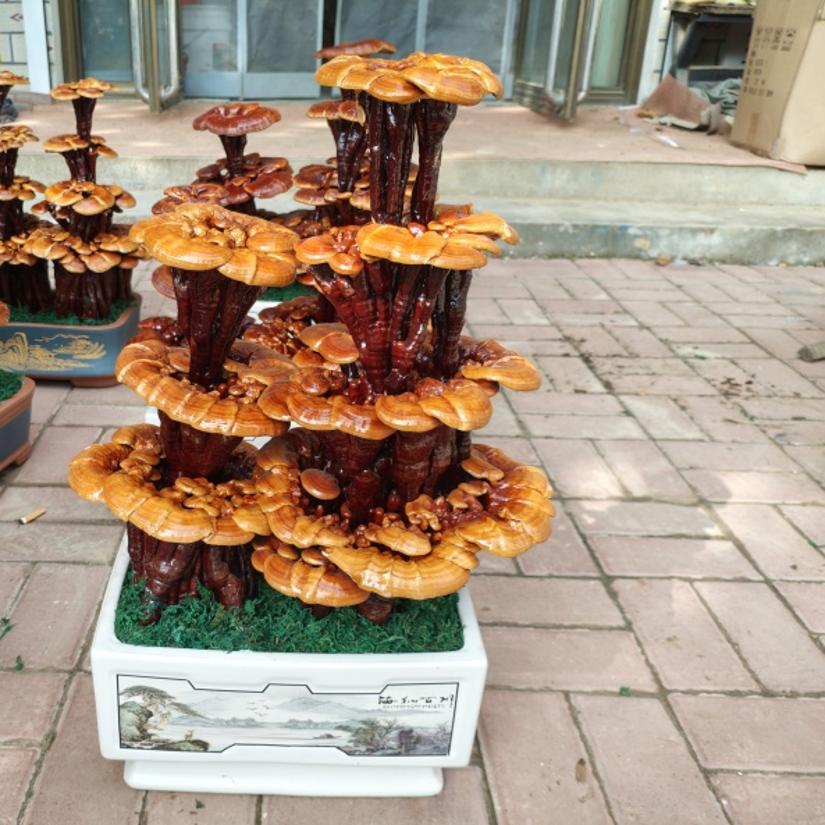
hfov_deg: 51.5
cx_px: 274
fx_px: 836
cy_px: 415
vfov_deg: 52.5
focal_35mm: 31
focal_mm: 4.94
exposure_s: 1/170
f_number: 1.5
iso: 50
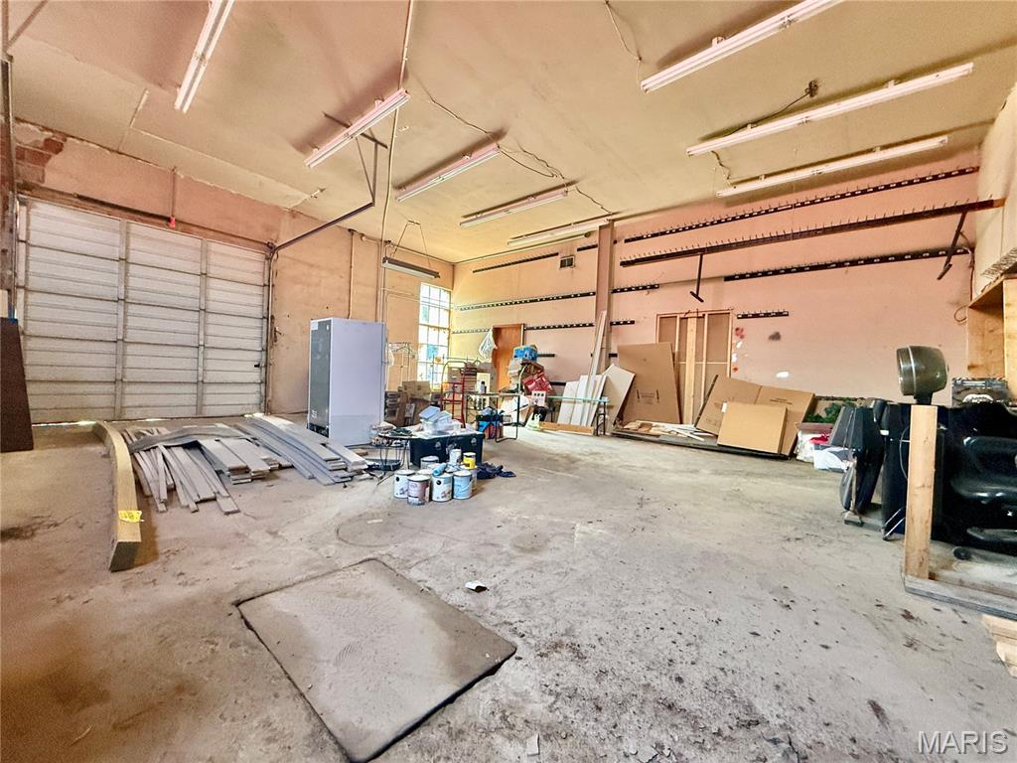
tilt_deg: -0.7
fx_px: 411
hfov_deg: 102.1
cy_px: 382
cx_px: 508
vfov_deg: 85.7
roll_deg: -2.1
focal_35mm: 14
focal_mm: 2.22
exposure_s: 1/68
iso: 400
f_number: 2.2
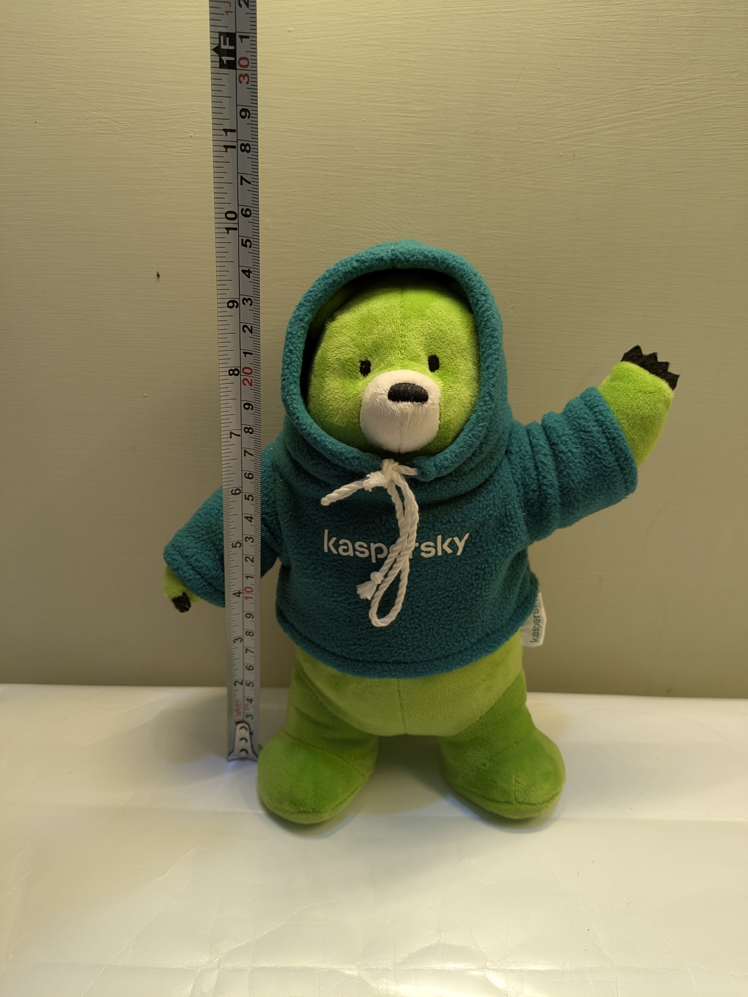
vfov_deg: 69.4
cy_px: 498
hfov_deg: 54.9
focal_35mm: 25
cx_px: 374
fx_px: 720
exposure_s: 1/50
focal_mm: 5.43
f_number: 1.89
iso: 115
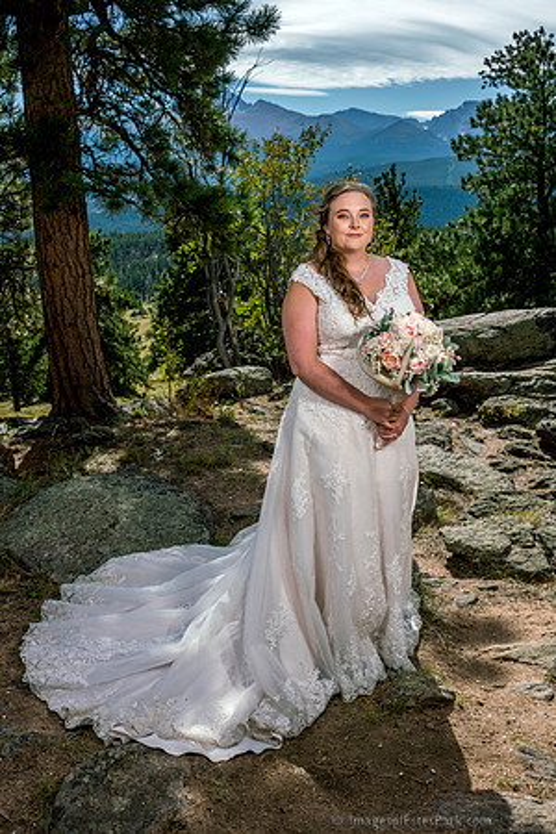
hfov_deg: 36.9
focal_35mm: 36
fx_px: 834
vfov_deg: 53.1
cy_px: 417
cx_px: 278
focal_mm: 24
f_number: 6.3
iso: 250
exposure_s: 1/2000
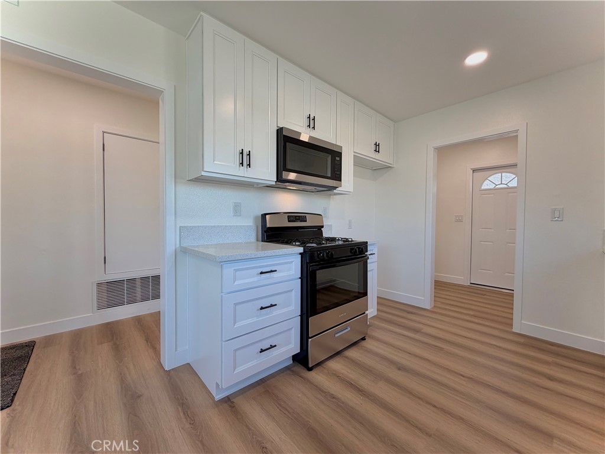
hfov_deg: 102.1
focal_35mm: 14
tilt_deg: -1.6
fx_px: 245
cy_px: 227
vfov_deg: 85.7
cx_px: 302
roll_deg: -0.4
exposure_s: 1/120
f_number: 2.2
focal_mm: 2.22
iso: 125
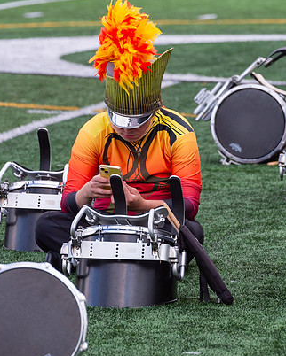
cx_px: 123
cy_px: 142
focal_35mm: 385
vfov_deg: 5.0
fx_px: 4070
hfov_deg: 4.0
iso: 1000
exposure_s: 1/800
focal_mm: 200
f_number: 7.1
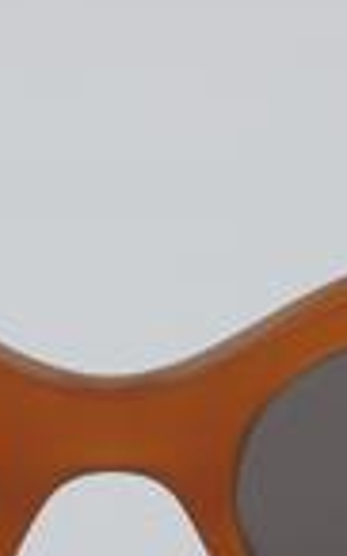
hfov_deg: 5.7
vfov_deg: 9.1
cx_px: 114
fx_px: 3493
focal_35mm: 230
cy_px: 392
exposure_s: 1/4
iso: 100
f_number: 32
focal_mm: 55
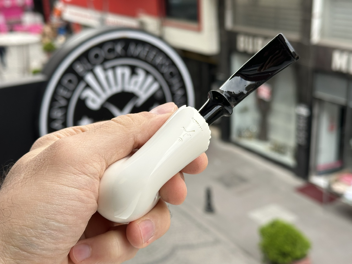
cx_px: 176
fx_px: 488
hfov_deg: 39.7
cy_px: 132
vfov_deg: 30.3
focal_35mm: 48
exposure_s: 1/1107
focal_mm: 6.86
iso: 64
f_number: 1.78
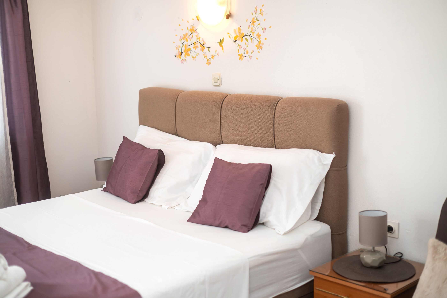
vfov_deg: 27.0
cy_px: 149
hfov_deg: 39.6
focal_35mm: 50
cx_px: 224
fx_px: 620
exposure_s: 1/200
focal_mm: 50
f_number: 2
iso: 320
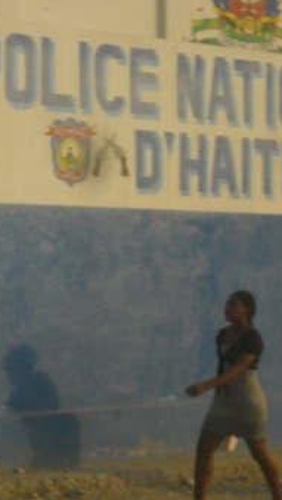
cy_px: 316
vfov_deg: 11.9
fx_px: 2403
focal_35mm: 181
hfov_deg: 6.7
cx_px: 208
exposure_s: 1/250
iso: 191
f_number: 4.4
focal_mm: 15.32
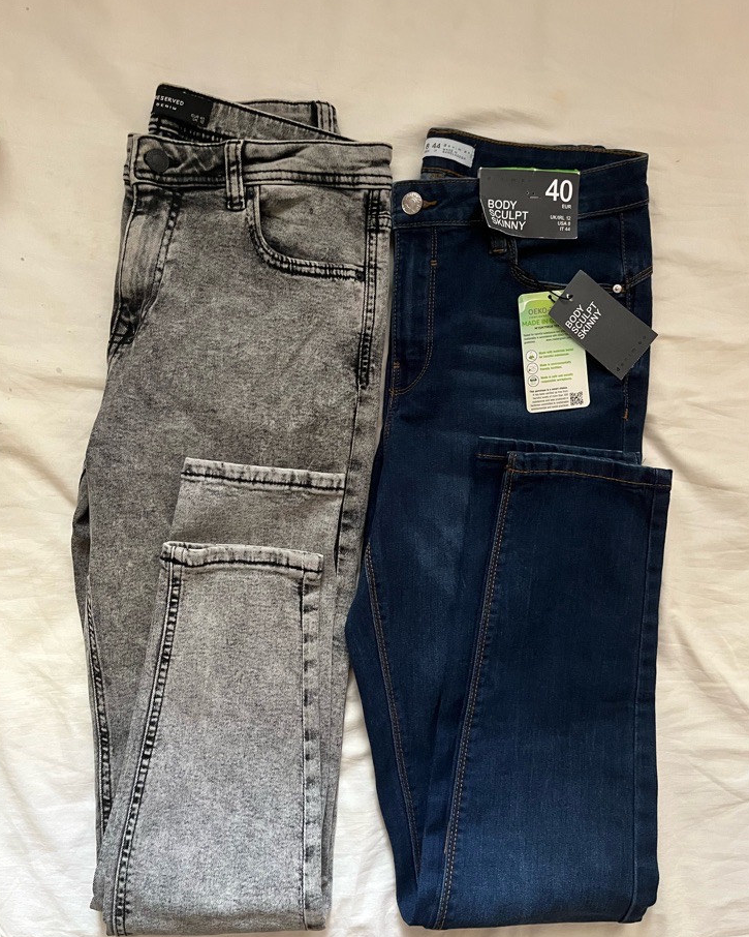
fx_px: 776
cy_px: 488
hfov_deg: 51.5
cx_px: 382
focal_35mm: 28
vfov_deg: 62.2
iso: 640
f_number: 1.6
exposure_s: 1/37
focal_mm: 5.1
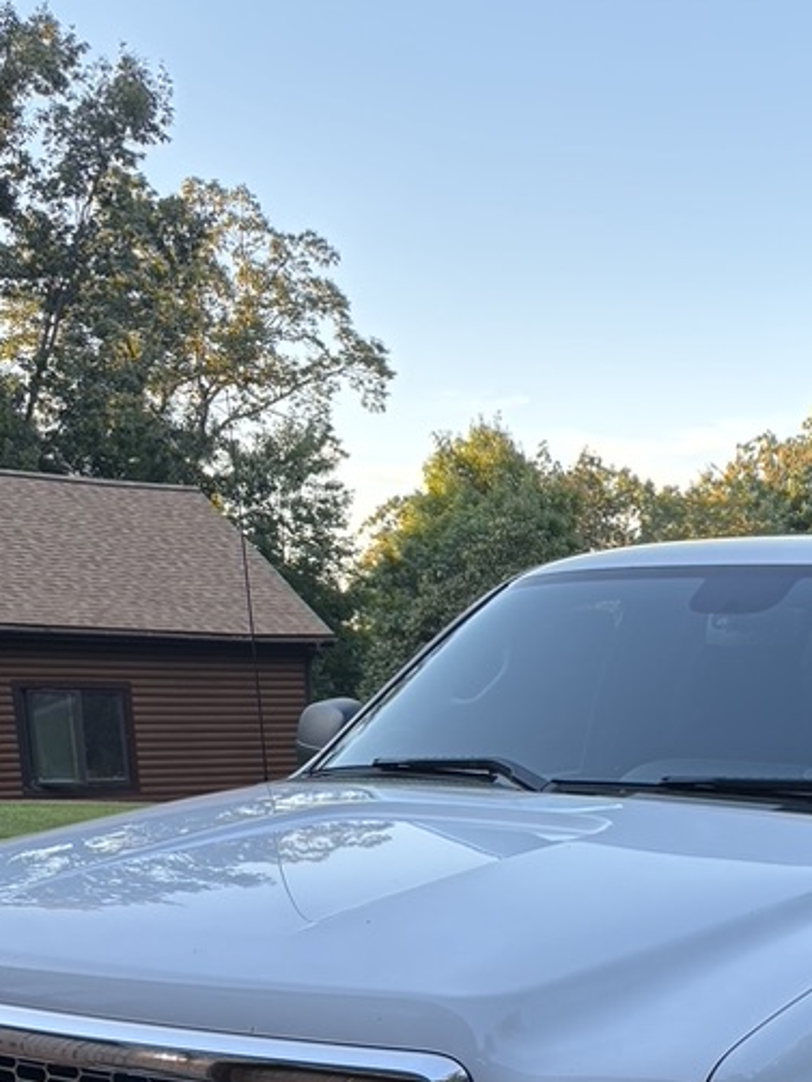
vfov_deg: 33.0
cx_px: 795
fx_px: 1656
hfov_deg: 26.2
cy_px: 1093
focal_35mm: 53
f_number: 1.6
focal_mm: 5.96
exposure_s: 1/122
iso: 50
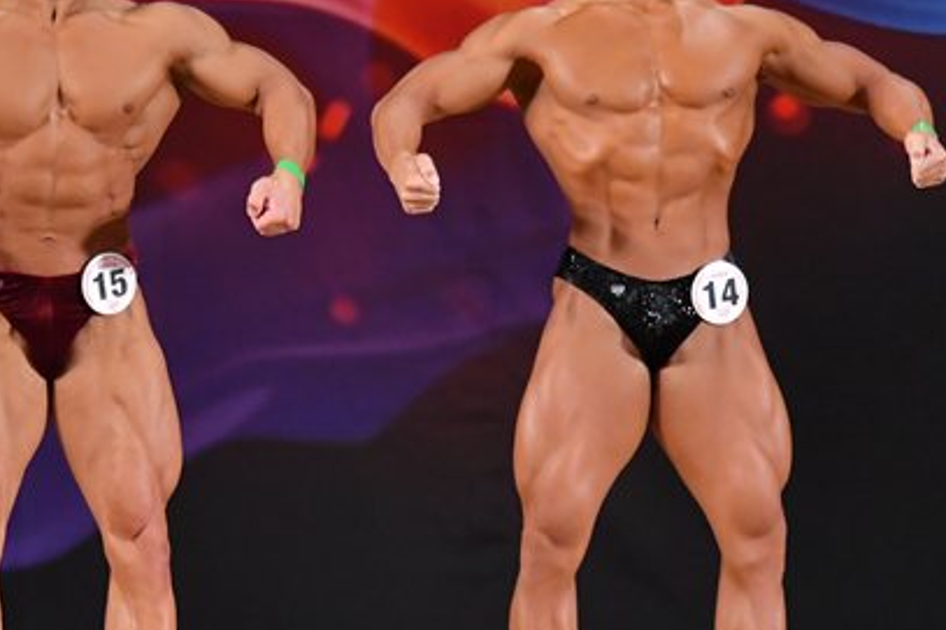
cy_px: 353
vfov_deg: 2.8
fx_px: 12765
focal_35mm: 486
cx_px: 101
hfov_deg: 4.2
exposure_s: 1/400
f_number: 5.6
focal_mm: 170
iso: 4000
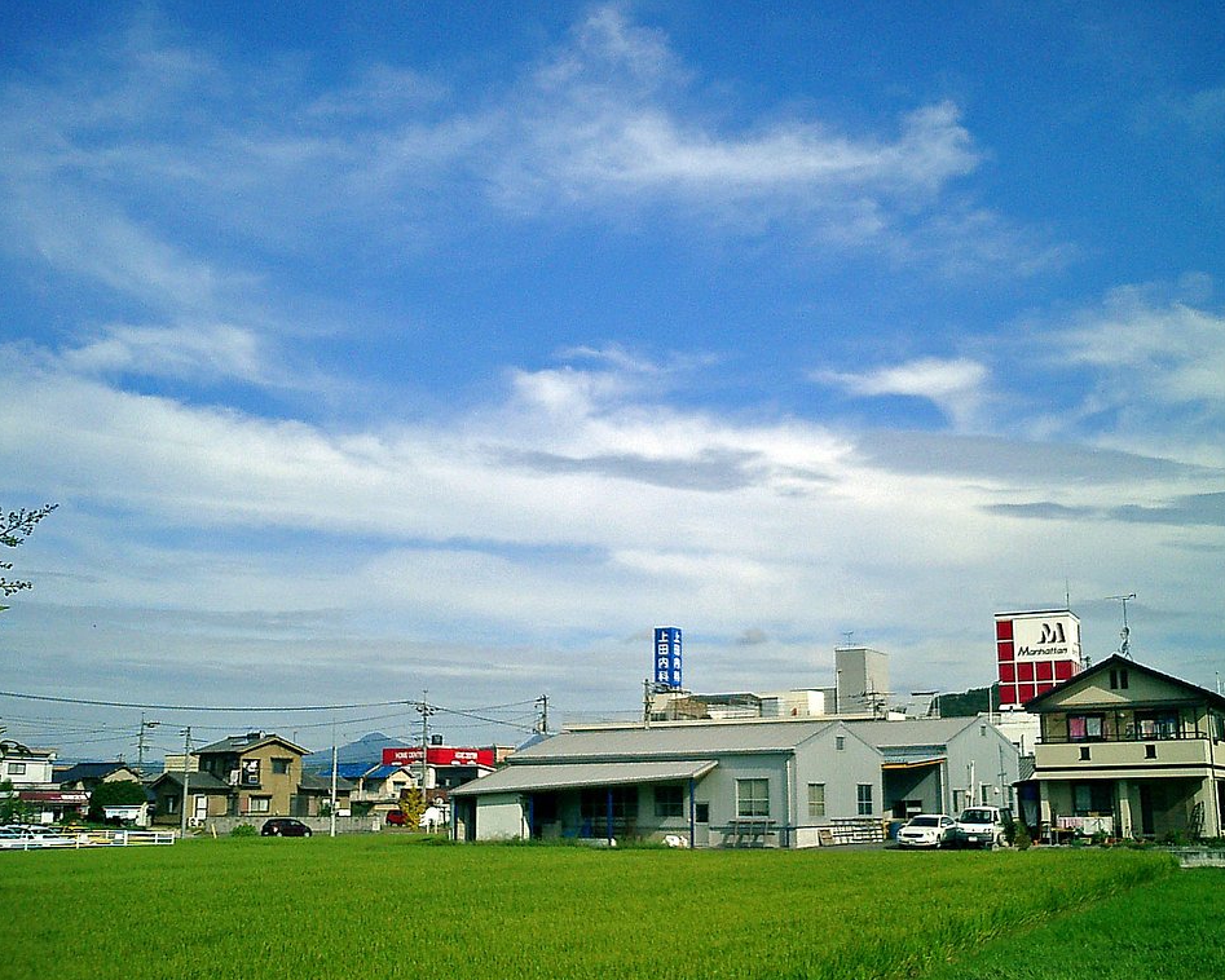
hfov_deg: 47.9
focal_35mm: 38
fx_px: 1378
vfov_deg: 39.2
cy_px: 495
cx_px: 657
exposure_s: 1/3200
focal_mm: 7.5
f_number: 3.2
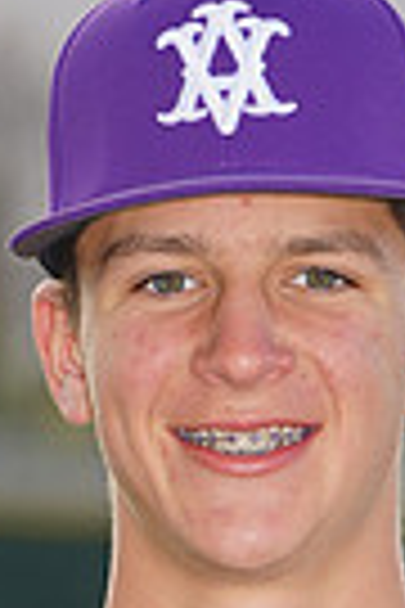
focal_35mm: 759
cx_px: 299
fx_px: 12807
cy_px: 1031
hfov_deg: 1.8
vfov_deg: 2.7
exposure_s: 1/200
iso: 100
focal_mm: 177
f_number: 7.1
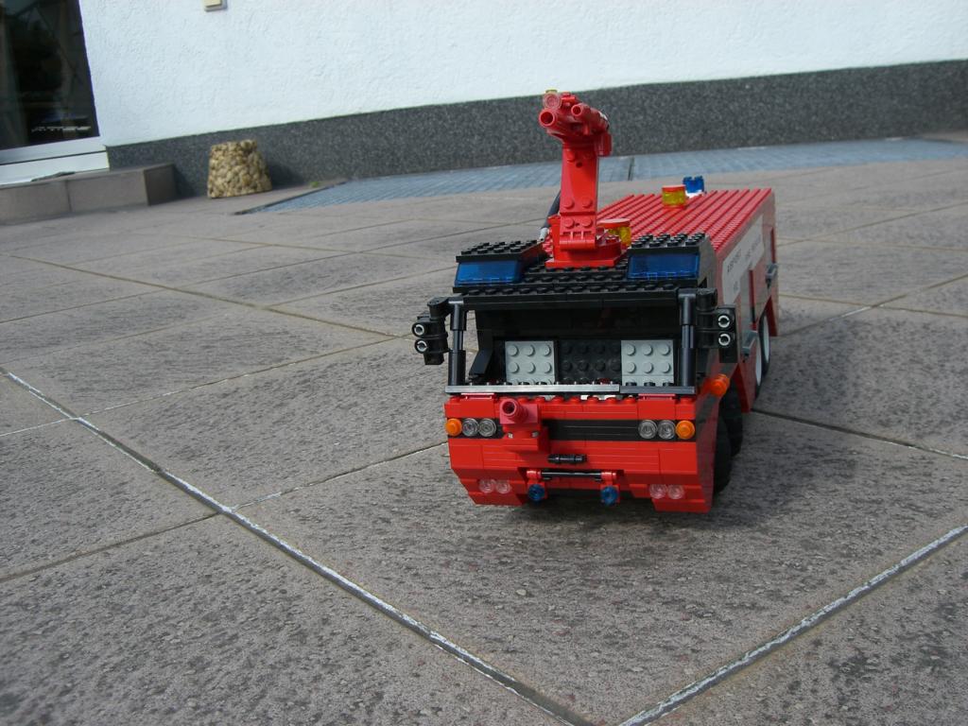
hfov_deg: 49.0
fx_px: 1063
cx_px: 484
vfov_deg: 37.7
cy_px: 363
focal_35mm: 38
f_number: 4.3
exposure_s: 1/320
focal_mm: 6.2
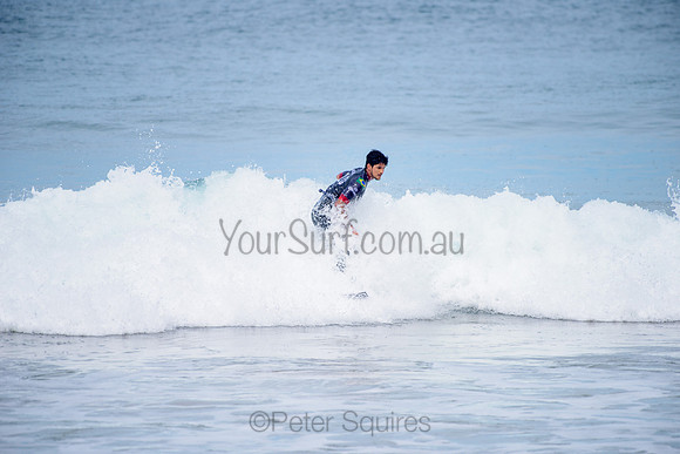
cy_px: 227
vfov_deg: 2.8
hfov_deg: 4.1
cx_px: 340
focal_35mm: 500
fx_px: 9446
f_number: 5.6
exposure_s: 1/2000
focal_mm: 500
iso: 250
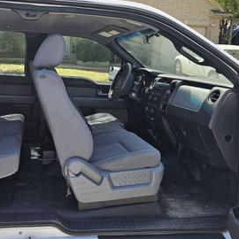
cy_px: 84
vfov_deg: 43.4
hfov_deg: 43.0
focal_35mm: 38
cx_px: 73
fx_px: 297
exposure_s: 1/183
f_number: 1.7
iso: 10
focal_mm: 6.3
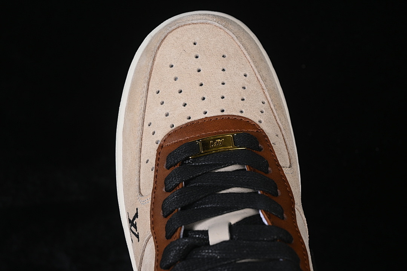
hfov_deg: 27.0
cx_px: 204
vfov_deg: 18.2
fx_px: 848
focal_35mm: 75
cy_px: 136
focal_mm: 50
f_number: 7.1
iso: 160
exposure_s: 1/80
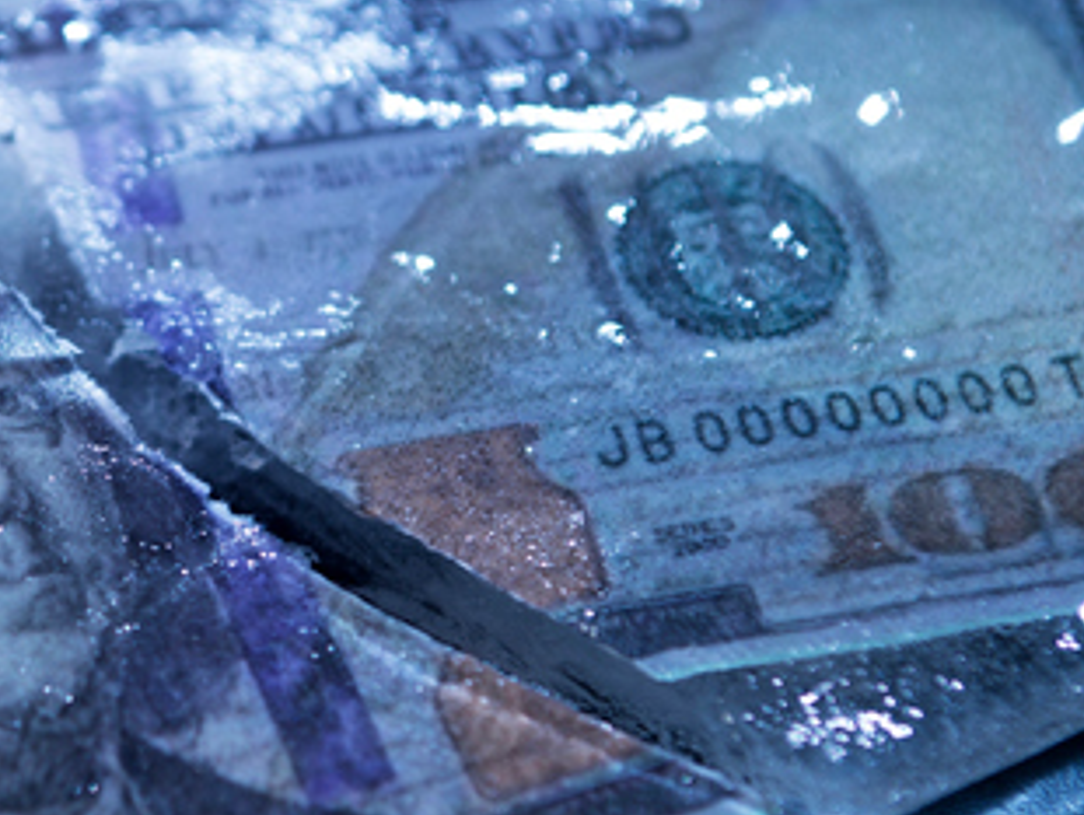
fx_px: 4920
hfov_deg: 12.5
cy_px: 582
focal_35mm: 157
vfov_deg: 9.5
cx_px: 84
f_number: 5
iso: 50
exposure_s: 1/160
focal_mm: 70
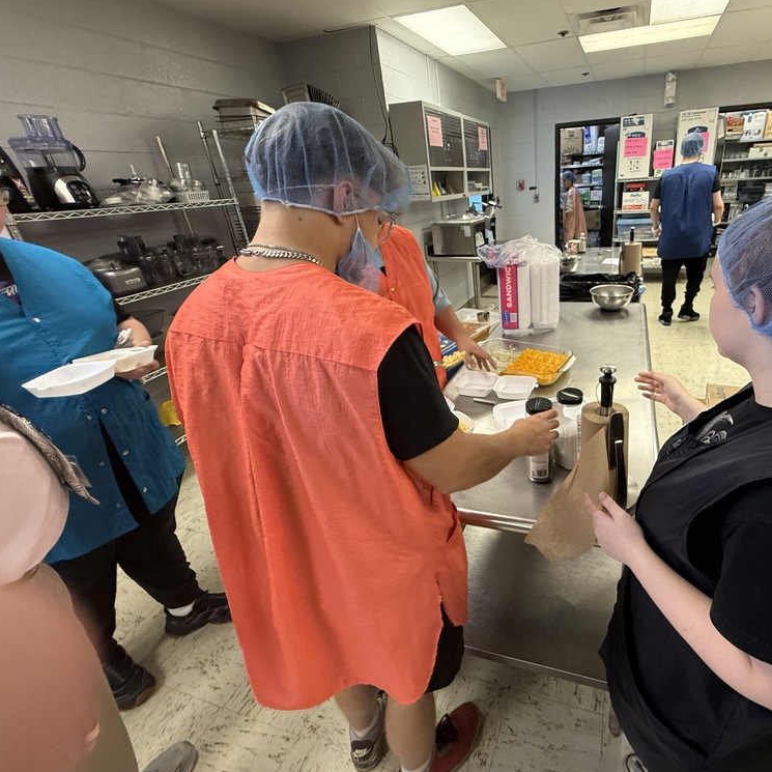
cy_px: 378
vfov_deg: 84.0
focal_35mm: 17
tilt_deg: -24.5
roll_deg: +3.5
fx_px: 429
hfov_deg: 81.8
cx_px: 498
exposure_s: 1/120
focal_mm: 2.22
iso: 320
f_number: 2.2
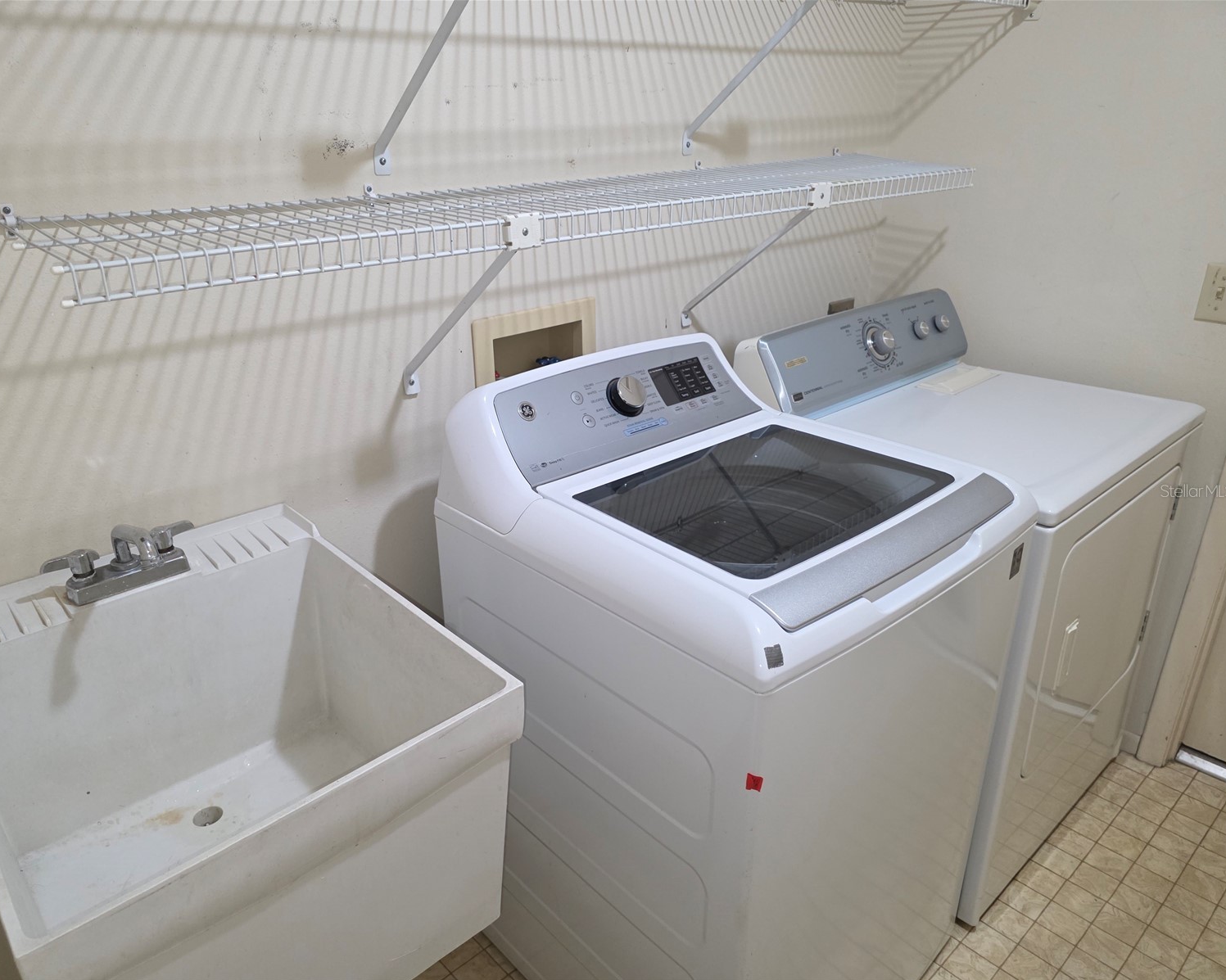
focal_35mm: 24
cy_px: 490
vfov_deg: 58.8
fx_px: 871
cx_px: 582
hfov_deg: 70.3
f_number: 1.7
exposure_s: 1/120
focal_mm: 6.3
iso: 640
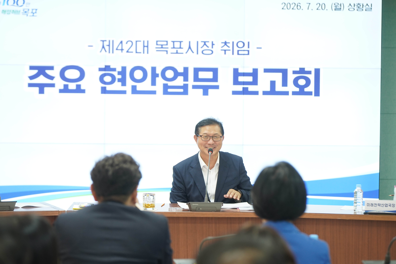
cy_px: 132
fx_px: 1452
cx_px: 198
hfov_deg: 15.5
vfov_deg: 10.4
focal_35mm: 132
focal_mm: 132
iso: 1600
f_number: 4
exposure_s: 1/160
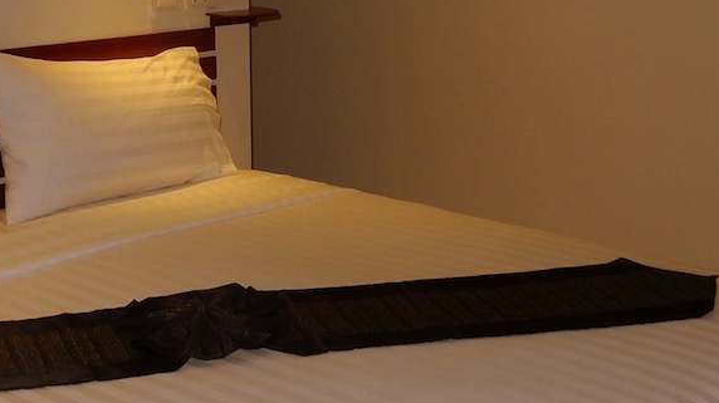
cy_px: 77
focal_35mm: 61
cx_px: 293
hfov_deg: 34.3
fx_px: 1162
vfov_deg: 19.5
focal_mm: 4.5
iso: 200
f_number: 3.7
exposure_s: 1/30
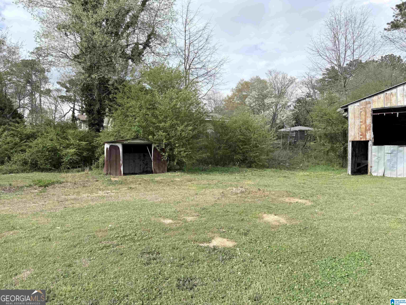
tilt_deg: +0.7
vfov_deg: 56.8
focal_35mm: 24
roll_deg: +1.8
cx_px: 203
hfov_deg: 71.6
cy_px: 152
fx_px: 281
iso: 80
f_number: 1.78
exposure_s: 1/2907
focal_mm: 6.76
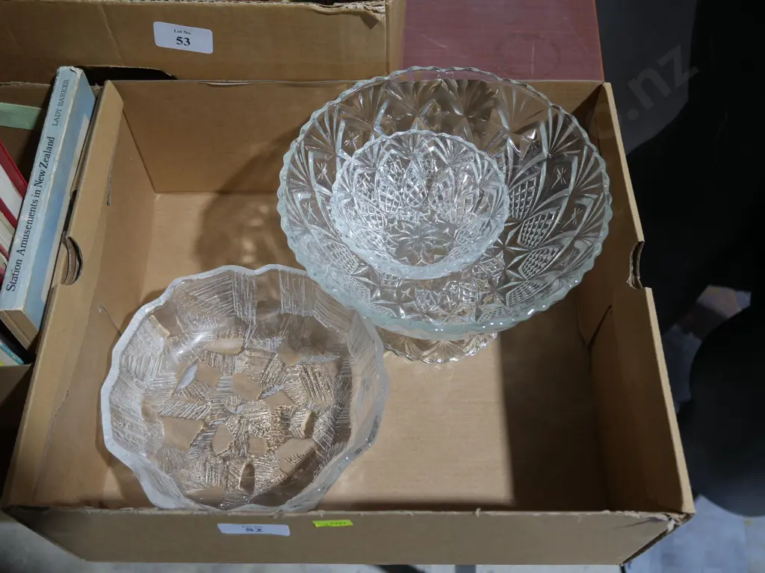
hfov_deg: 51.4
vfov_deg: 39.7
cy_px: 286
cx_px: 382
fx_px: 796
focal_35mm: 36
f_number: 4
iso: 320
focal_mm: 18
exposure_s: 1/60
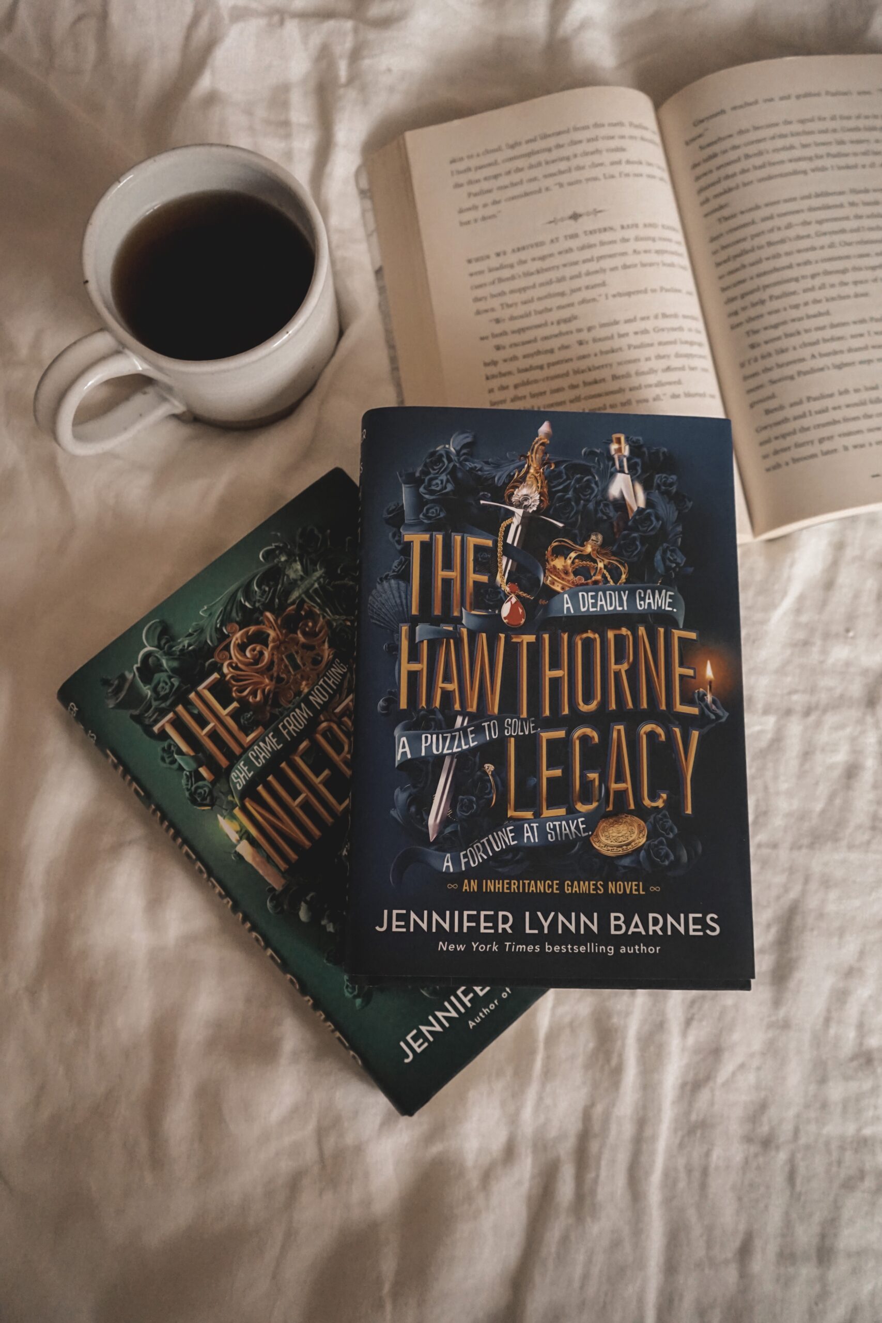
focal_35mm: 28
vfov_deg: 65.5
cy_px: 662
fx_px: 1029
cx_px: 441
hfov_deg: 46.4
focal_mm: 28
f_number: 3.5
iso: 5000
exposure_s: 1/160
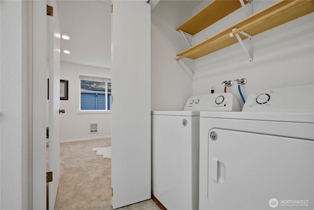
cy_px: 105
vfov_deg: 73.7
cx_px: 157
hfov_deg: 96.7
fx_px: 140
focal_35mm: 16
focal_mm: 16
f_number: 9
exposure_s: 1/10
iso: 400
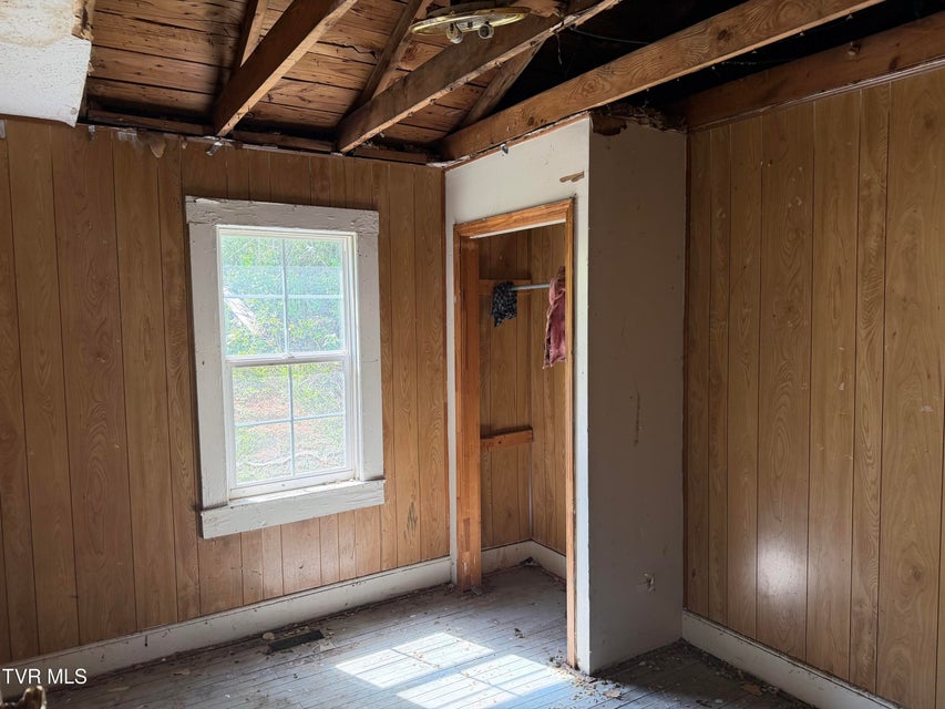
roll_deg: +1.3
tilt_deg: -3.7
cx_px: 472
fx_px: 655
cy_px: 354
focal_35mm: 24
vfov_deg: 56.8
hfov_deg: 71.6
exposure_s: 1/215
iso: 200
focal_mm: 6.76
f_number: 1.78
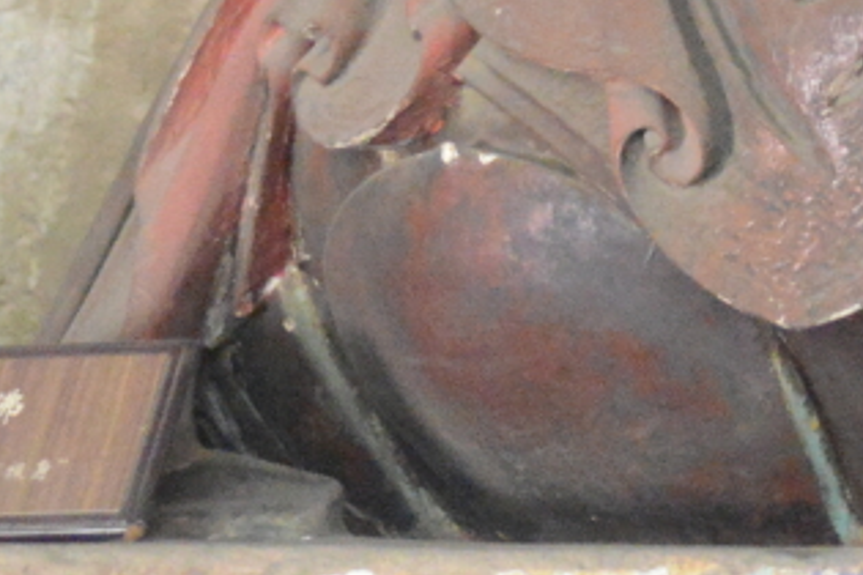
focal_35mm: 195
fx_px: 4674
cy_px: -1235
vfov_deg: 6.4
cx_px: 1918
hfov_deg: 9.6
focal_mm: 30
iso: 6400
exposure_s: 1/40
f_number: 4
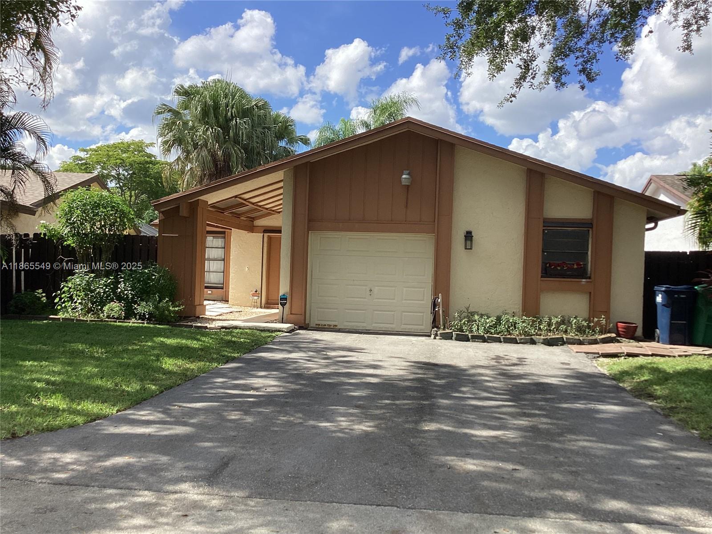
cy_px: 267
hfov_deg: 58.4
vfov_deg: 45.4
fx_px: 638
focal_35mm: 31
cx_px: 356
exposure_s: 1/1045
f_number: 2.4
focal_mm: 3.3
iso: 25
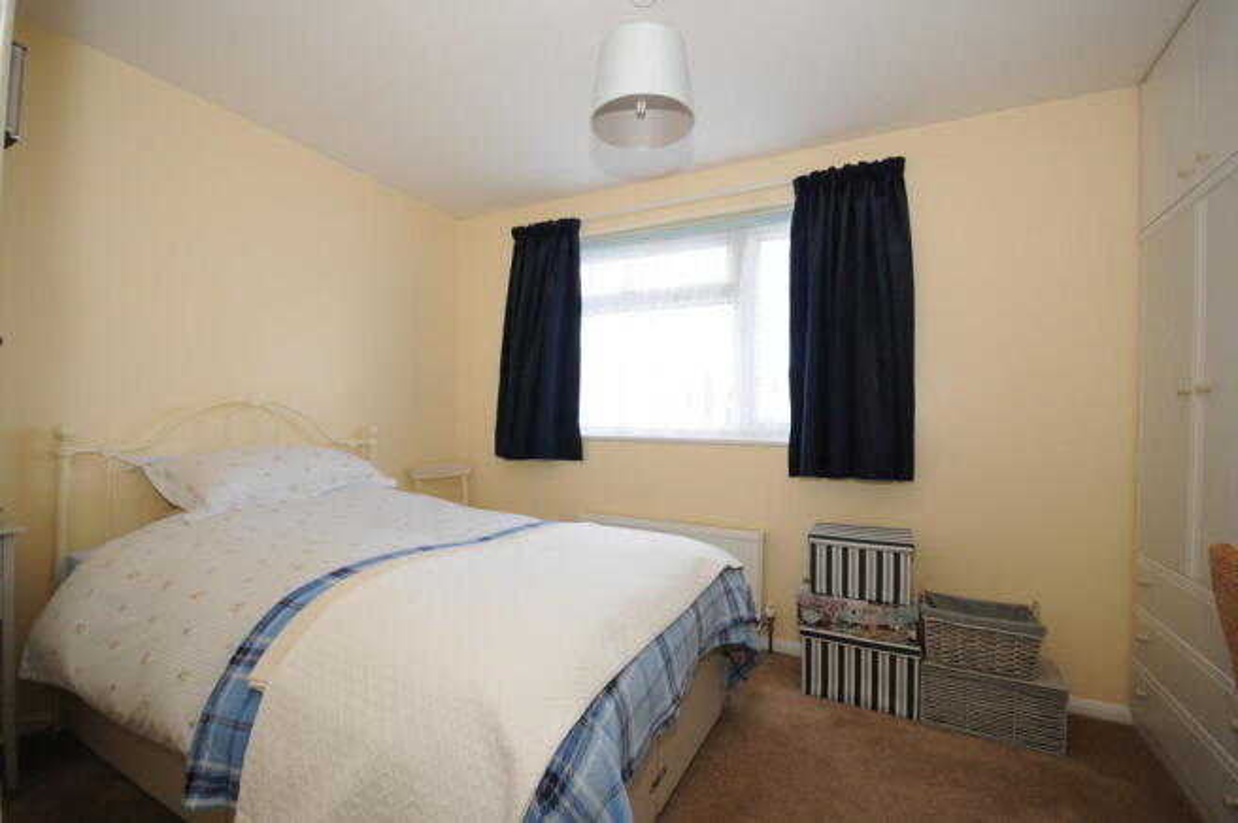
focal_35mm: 15
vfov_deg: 77.2
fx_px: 515
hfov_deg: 100.4
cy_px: 412
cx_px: 619
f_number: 5.6
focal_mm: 10
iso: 400
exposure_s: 1/30
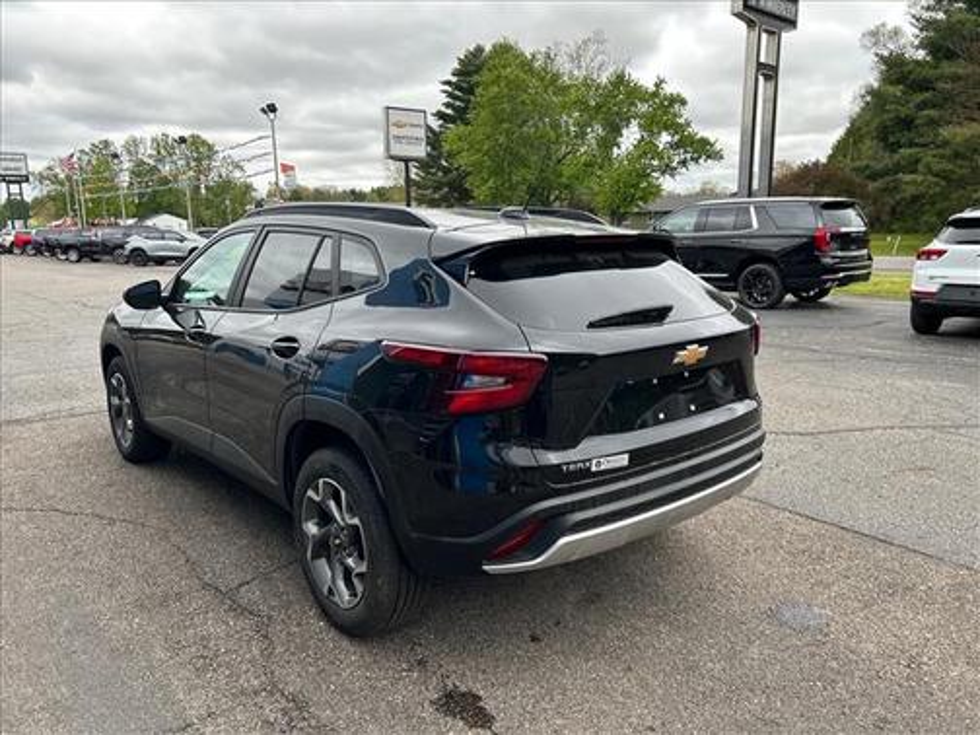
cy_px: 368
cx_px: 490
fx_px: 736
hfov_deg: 67.3
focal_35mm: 26
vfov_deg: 53.1
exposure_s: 1/604
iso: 50
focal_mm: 5.7
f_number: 1.5
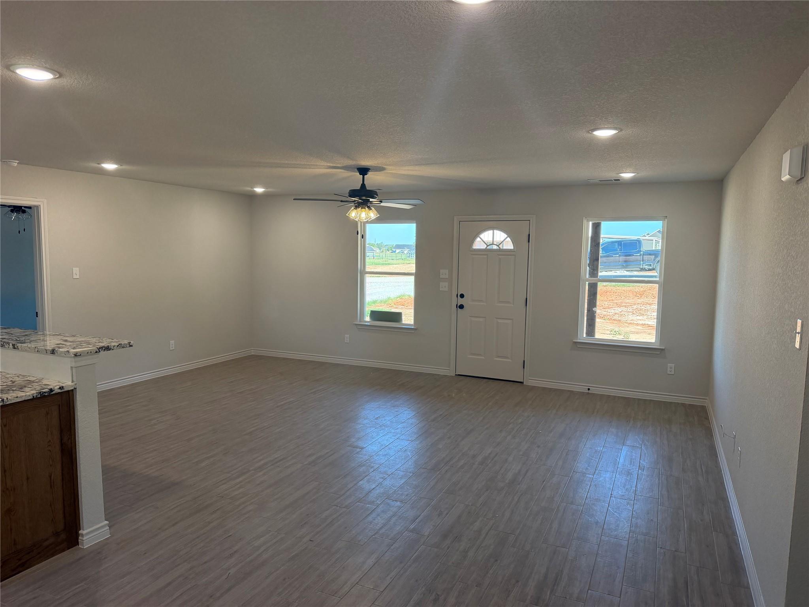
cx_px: 404
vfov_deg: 56.8
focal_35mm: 24
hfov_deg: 71.6
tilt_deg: -6.1
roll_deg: -0.5
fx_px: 561
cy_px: 304
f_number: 1.78
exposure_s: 1/230
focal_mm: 6.76
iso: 200
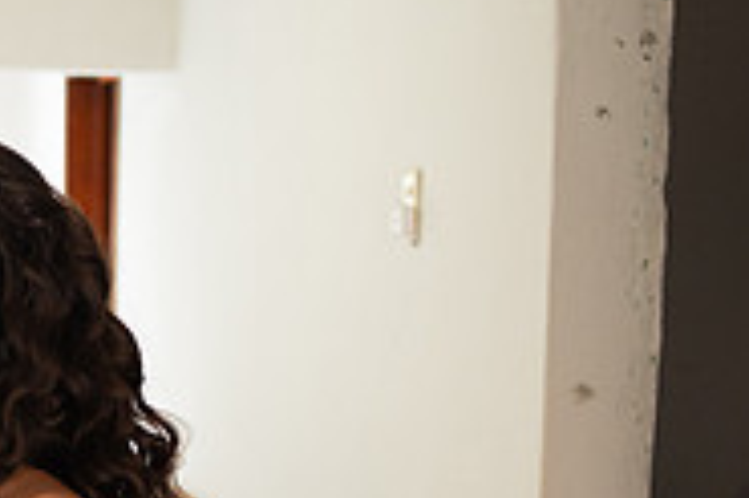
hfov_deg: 17.8
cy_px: 524
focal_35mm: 110
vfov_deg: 12.3
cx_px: -126
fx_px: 2287
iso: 2000
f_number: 4.5
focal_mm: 35
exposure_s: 1/200
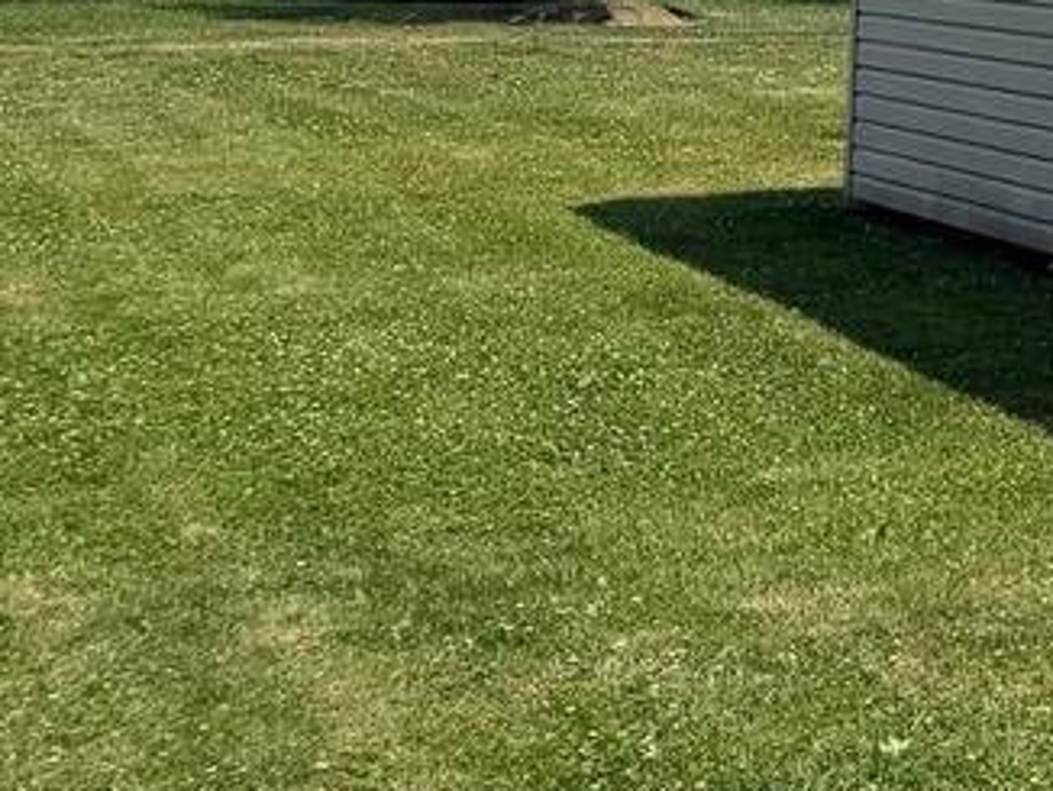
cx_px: 2106
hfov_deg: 15.1
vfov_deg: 13.4
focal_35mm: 106
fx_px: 3227
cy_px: -262
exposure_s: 1/7353
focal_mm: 6.76
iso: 80
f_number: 1.78
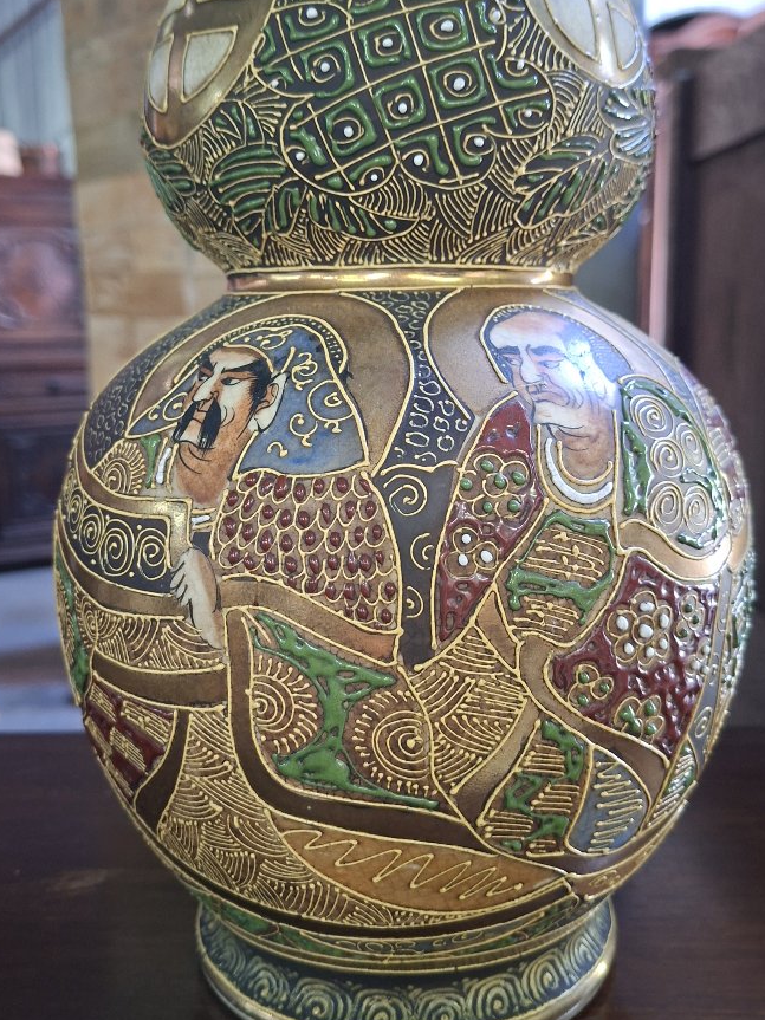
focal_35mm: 32
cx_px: 384
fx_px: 943
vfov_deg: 56.8
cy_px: 476
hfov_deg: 44.2
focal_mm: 5.54
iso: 400
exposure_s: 1/25
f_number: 1.8
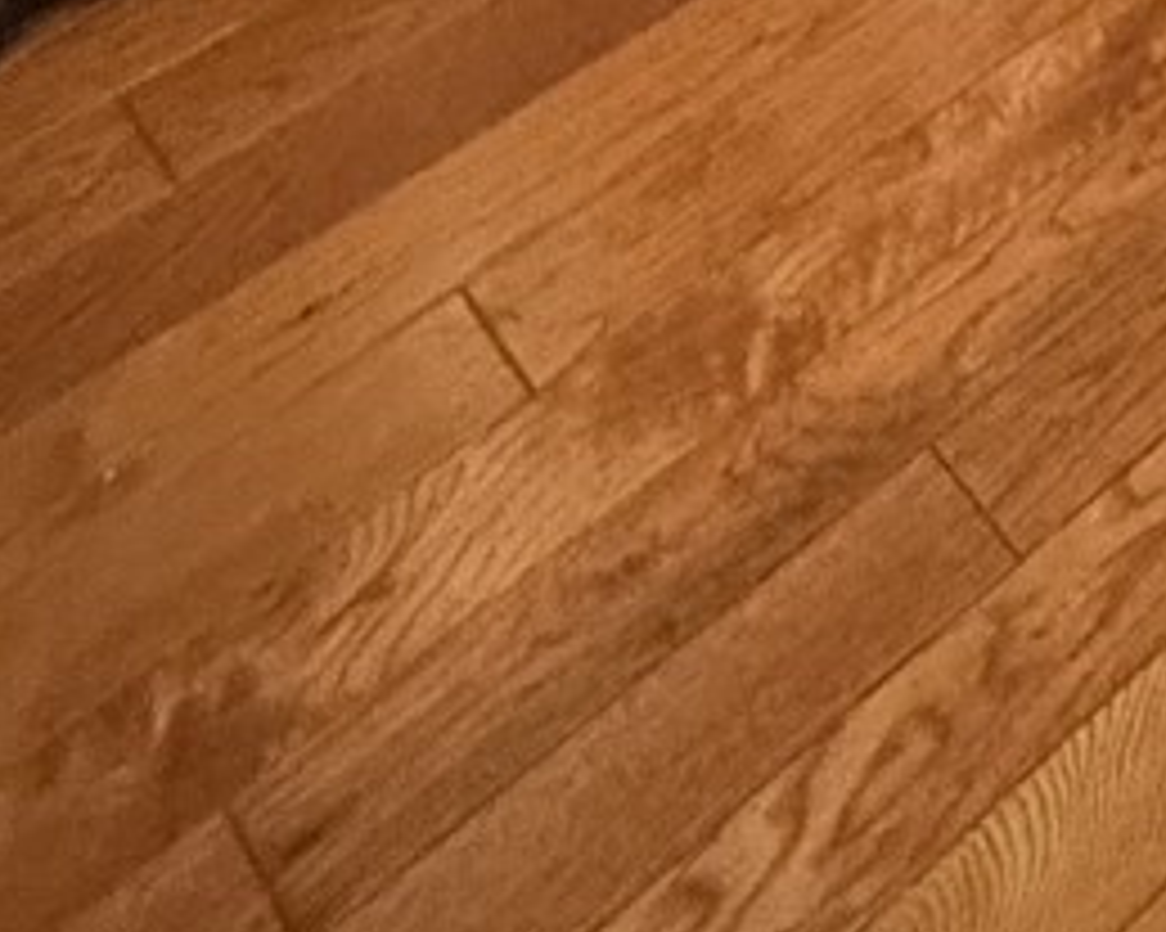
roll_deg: -5.5
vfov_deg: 10.6
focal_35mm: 81
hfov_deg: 17.4
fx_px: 2794
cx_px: 2287
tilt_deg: -5.6
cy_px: -2062
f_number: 2.2
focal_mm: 2.22
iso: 320
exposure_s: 1/60
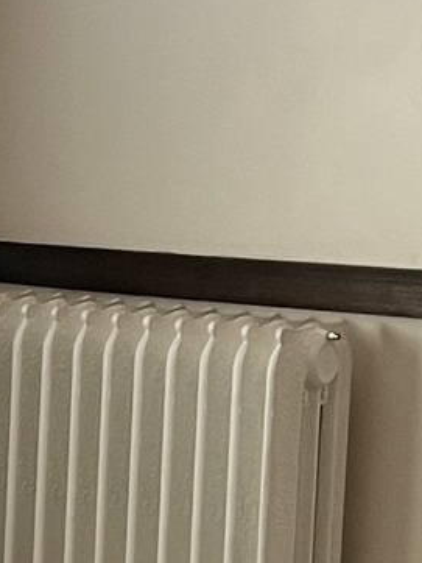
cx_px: -439
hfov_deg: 8.5
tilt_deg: -9.3
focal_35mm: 166
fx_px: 2697
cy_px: 504
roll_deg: +0.9
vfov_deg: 11.8
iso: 100
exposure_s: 1/60
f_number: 1.5
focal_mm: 5.7
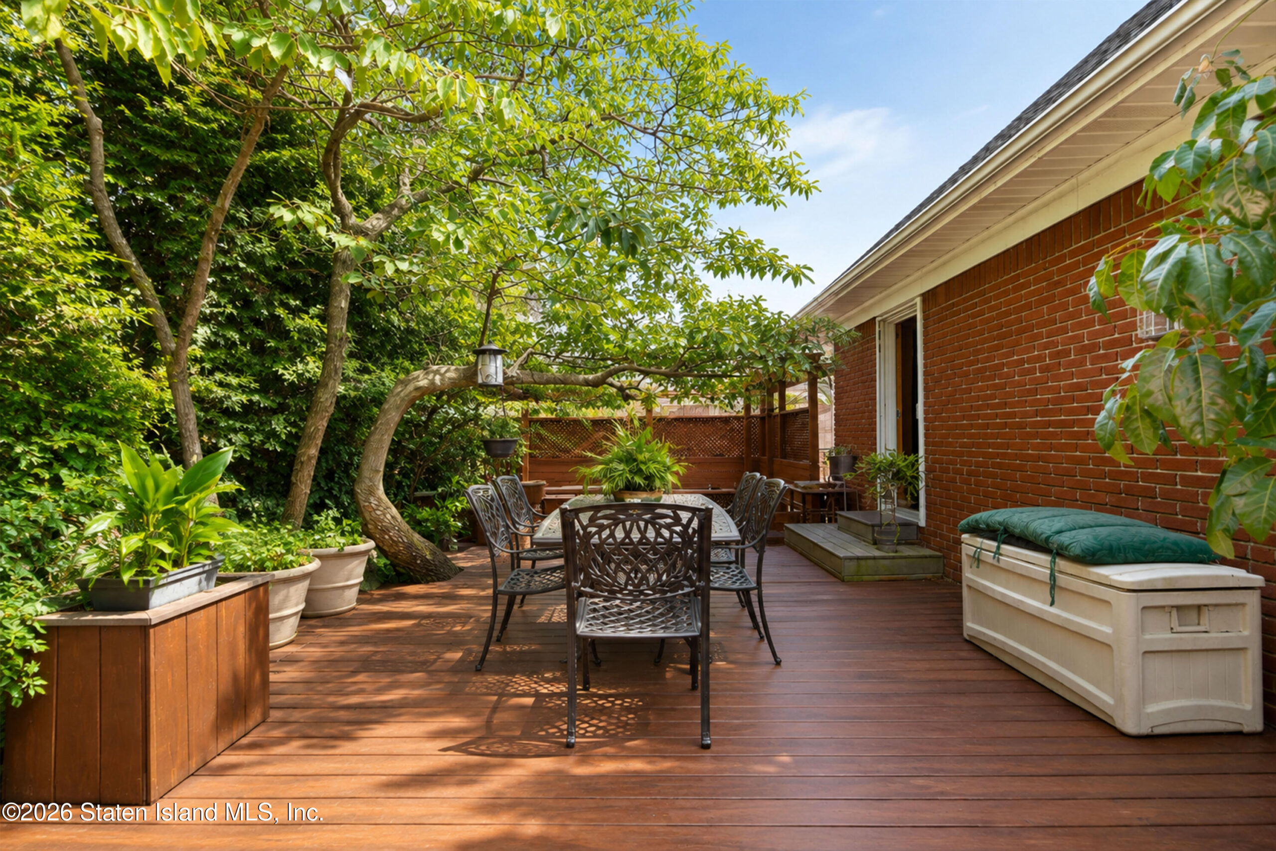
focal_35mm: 16
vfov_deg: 73.8
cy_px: 426
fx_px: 567
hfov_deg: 96.7
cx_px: 638
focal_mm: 16
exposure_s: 1/40
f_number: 4.5
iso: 64
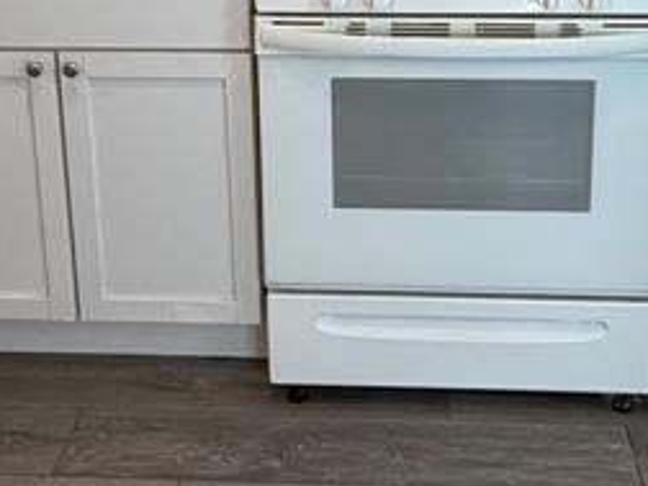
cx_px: 363
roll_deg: +0.9
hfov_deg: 33.7
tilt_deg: -14.0
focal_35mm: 57
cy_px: -49
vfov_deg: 24.0
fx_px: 1067
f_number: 2.2
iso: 200
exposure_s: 1/120
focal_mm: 2.22
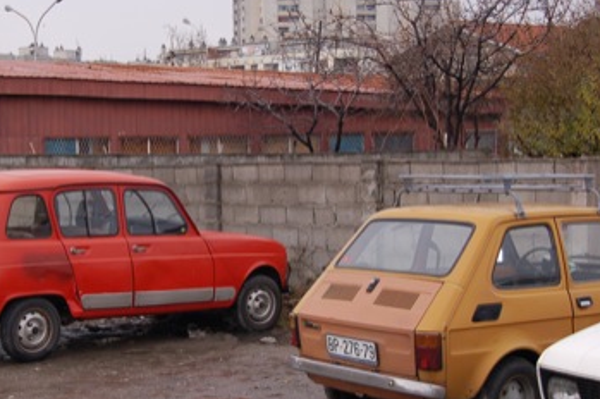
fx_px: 1282
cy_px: 192
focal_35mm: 77
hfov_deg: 26.2
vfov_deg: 17.7
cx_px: 203
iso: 200
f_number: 6.3
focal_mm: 28
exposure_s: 1/160
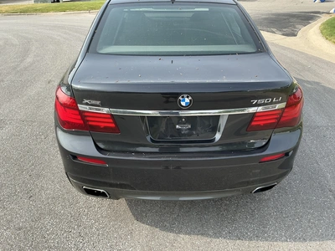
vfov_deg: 49.7
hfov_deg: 63.4
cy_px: 126
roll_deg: +0.8
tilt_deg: -26.2
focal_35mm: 28
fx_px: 271
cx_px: 168
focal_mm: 3
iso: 25
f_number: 1.8
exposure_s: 1/580
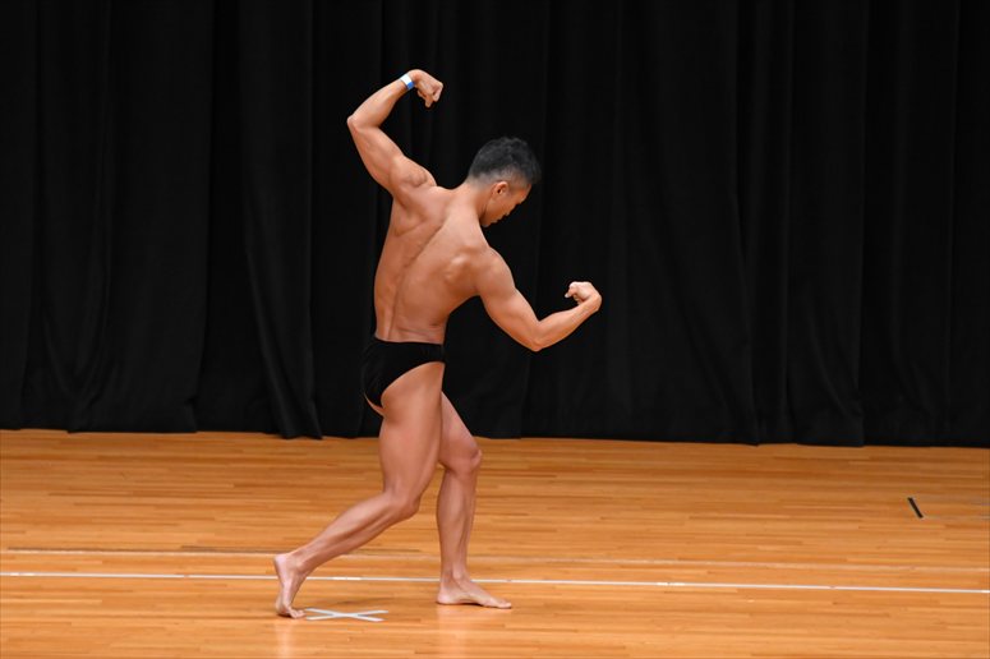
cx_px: 495
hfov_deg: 7.2
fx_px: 7834
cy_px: 330
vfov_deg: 4.8
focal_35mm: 285
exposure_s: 1/400
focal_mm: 190
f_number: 5.6
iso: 3200
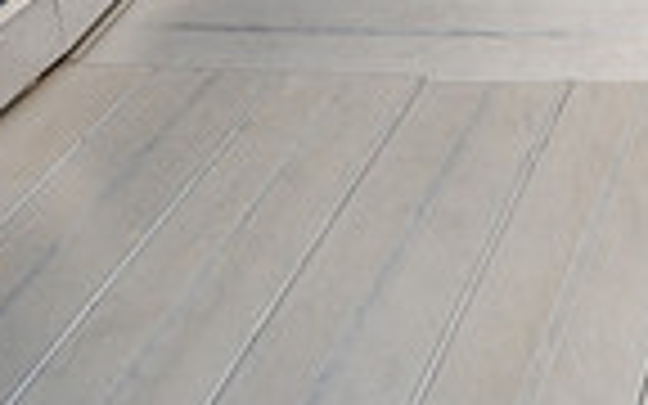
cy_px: -590
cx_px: 540
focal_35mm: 83
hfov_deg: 24.4
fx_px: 1466
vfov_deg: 12.2
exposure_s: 1/250
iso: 160
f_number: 5.6
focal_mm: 26
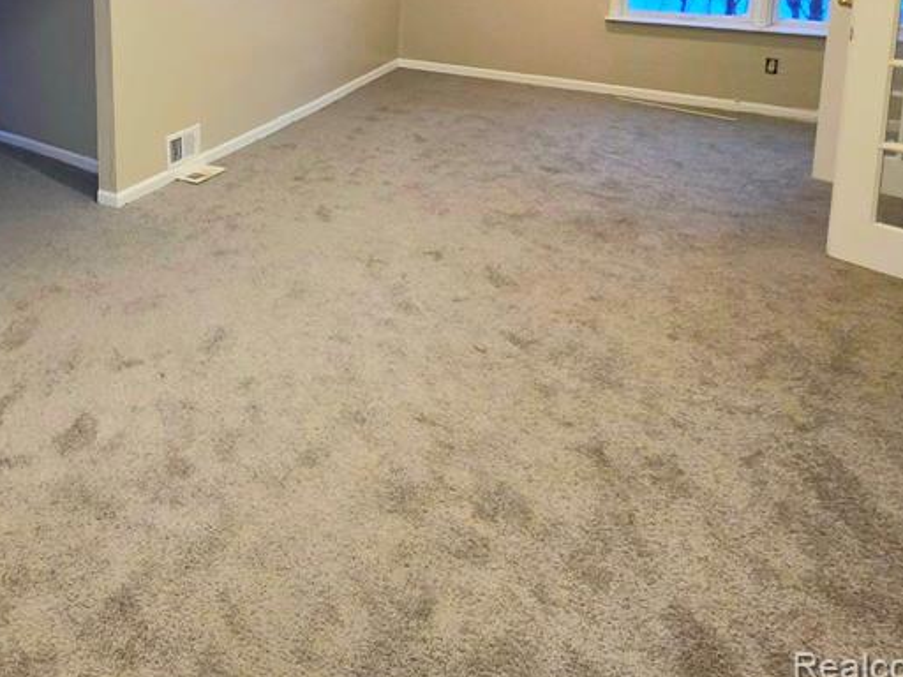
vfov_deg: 45.7
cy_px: 18
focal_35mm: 26
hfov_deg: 56.7
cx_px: 69
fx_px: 678
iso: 640
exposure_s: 1/60.2
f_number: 1.9
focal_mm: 2.2
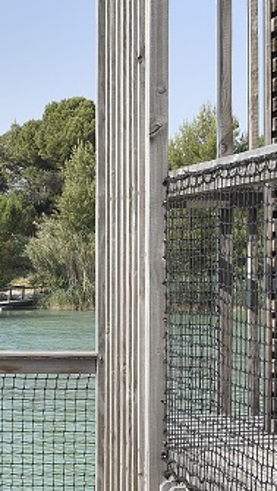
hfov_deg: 11.1
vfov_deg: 20.3
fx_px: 1368
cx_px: -157
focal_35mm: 105
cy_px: 233
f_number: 9
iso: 200
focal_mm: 28
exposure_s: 1/500
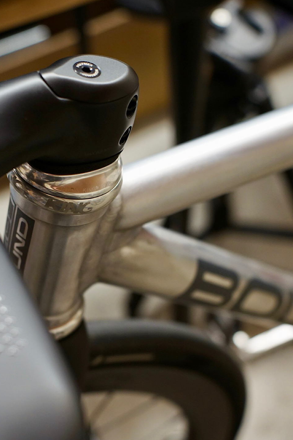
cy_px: 304
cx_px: 108
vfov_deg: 31.6
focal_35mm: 63
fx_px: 769
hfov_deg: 21.5
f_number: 4
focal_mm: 45
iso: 1250
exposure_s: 1/60
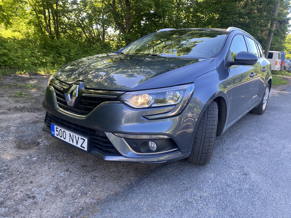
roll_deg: -3.1
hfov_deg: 67.3
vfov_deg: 53.1
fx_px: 219
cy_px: 109
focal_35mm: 26
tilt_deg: -15.5
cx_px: 146
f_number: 1.8
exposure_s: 1/121
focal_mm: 4.25
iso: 32
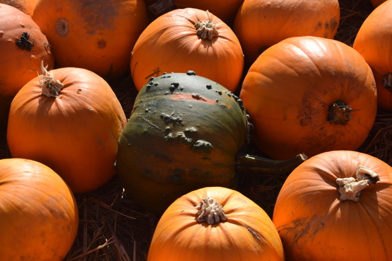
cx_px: 196
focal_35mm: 82
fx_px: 898
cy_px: 130
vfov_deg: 16.5
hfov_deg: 24.6
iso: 200
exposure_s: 1/320
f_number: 9
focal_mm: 55
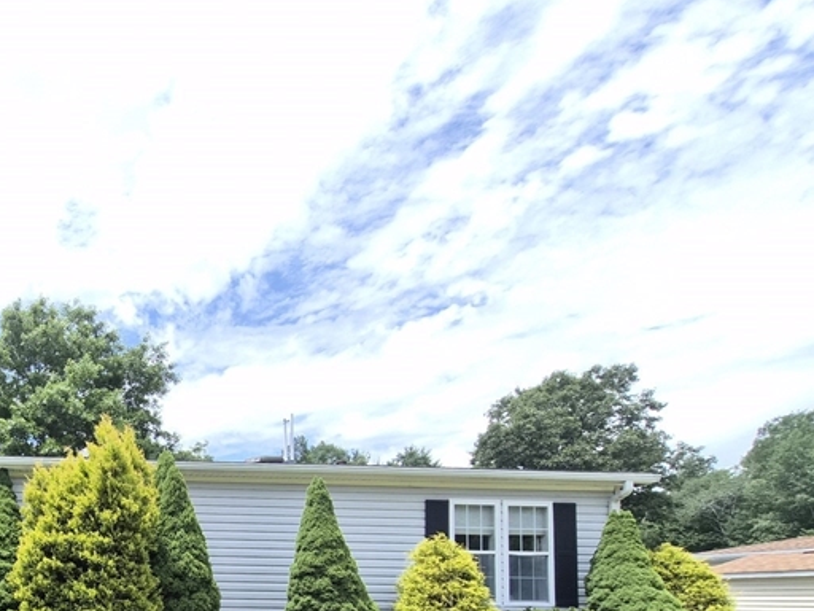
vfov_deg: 46.7
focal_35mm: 26
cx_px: 57
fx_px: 611
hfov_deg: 56.4
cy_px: 573
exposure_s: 1/714
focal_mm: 1.7
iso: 25
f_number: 2.2
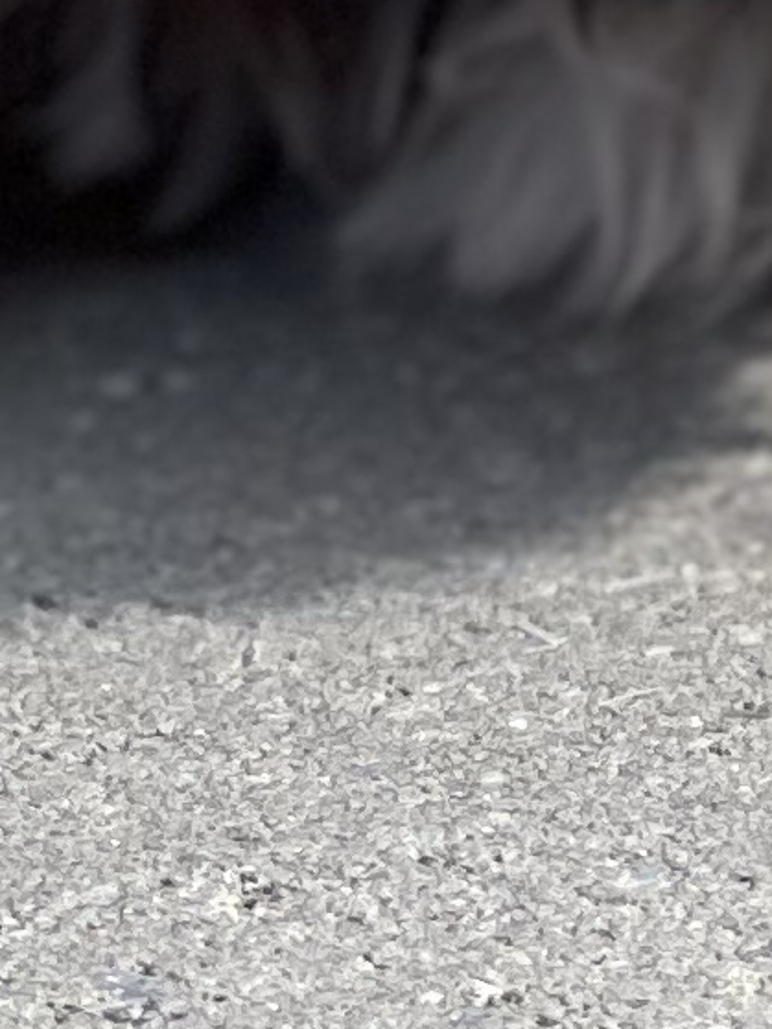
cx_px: 1129
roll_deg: +3.2
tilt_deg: -8.9
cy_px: -1322
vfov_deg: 5.1
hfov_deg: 3.9
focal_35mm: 375
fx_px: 11155
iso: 32
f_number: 2
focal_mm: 6
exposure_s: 1/1546
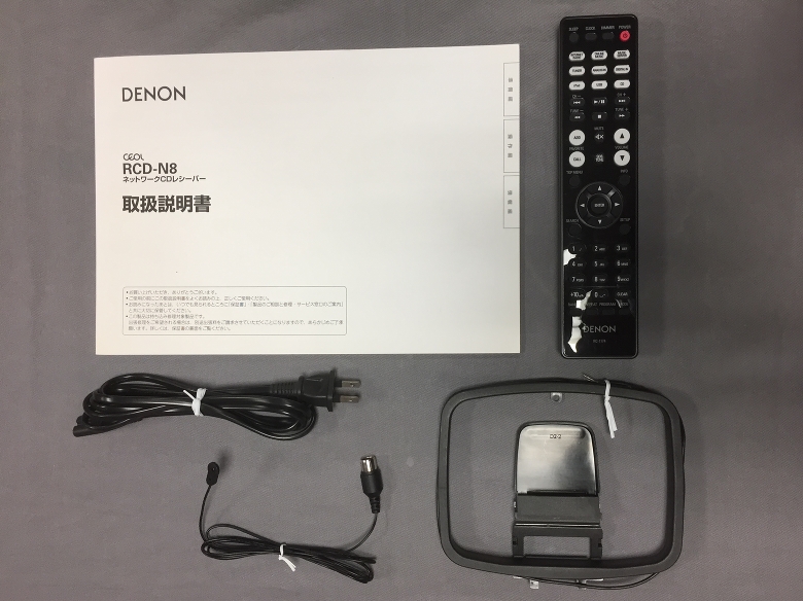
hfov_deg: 61.7
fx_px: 672
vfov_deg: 48.2
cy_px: 300
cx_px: 402
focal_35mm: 29
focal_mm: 4.15
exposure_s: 1/30
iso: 32
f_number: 2.2
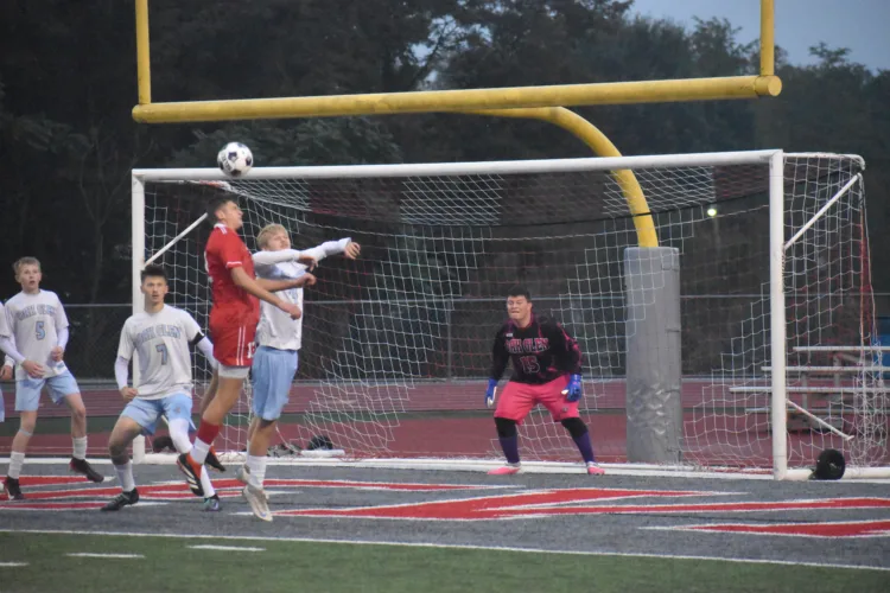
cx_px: 445
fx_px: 5562
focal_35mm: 225
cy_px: 296
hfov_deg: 9.1
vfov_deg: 6.1
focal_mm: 150
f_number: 5
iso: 12800
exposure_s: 1/1250
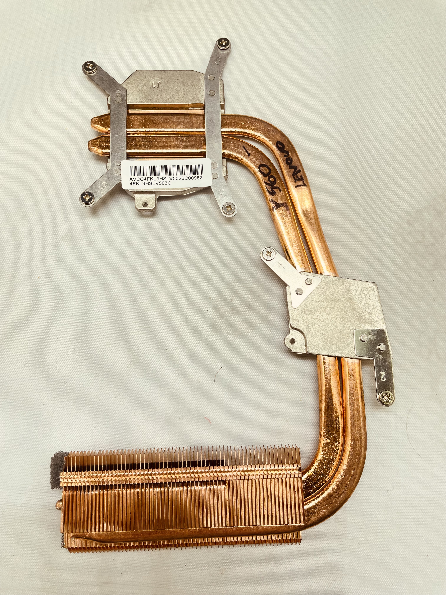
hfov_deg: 53.1
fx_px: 447
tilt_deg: -84.1
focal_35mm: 26
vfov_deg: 67.3
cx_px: 223
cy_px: 298
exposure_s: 1/295
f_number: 1.6
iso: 32
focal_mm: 4.2
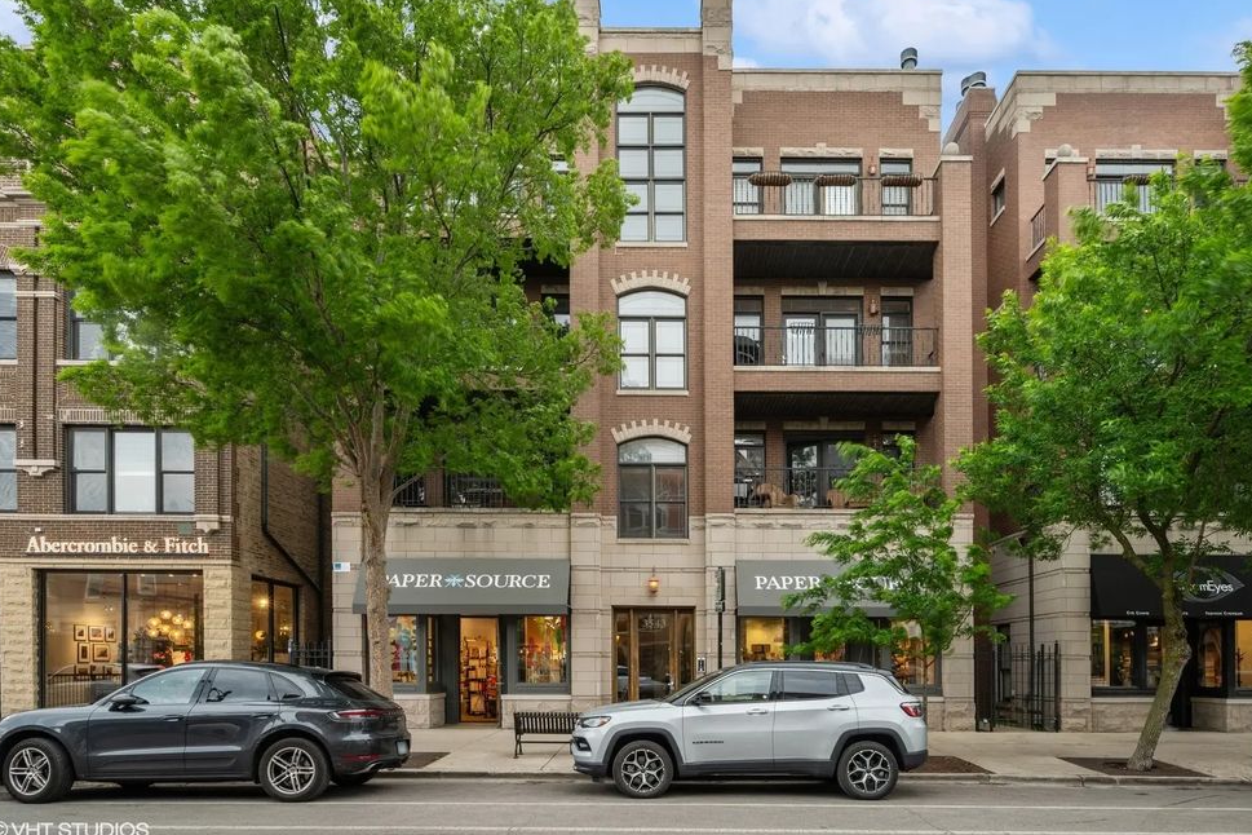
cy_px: 408
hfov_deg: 85.3
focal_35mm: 20
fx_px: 679
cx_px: 641
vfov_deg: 63.1
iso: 100
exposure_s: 1/5
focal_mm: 18.5
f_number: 13
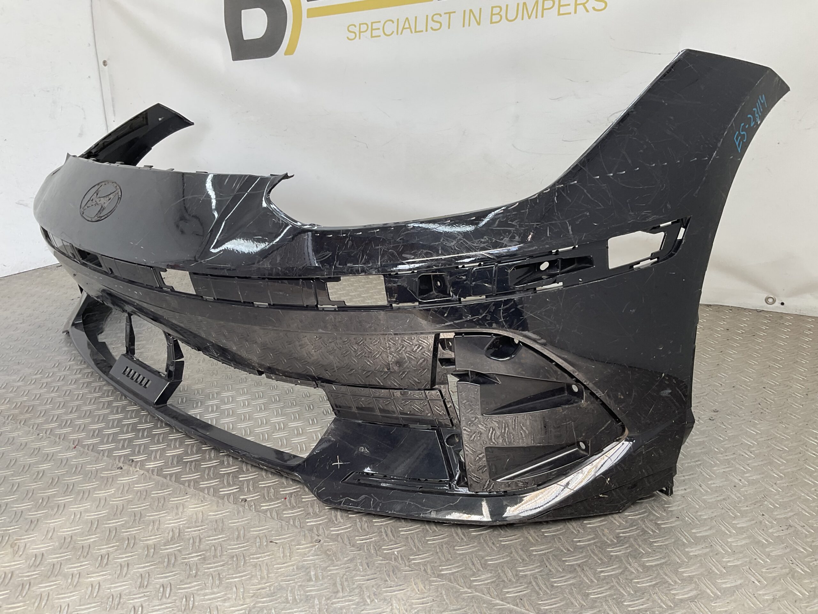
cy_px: 307
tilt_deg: -19.6
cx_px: 409
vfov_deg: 48.2
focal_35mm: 29
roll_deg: +2.4
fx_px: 685
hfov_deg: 61.7
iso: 16
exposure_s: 1/130
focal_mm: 3
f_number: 1.8
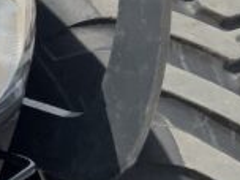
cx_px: -295
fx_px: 1352
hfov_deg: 9.3
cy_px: -57
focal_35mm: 195
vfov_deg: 7.5
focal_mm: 3
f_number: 1.8
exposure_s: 1/869
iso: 16
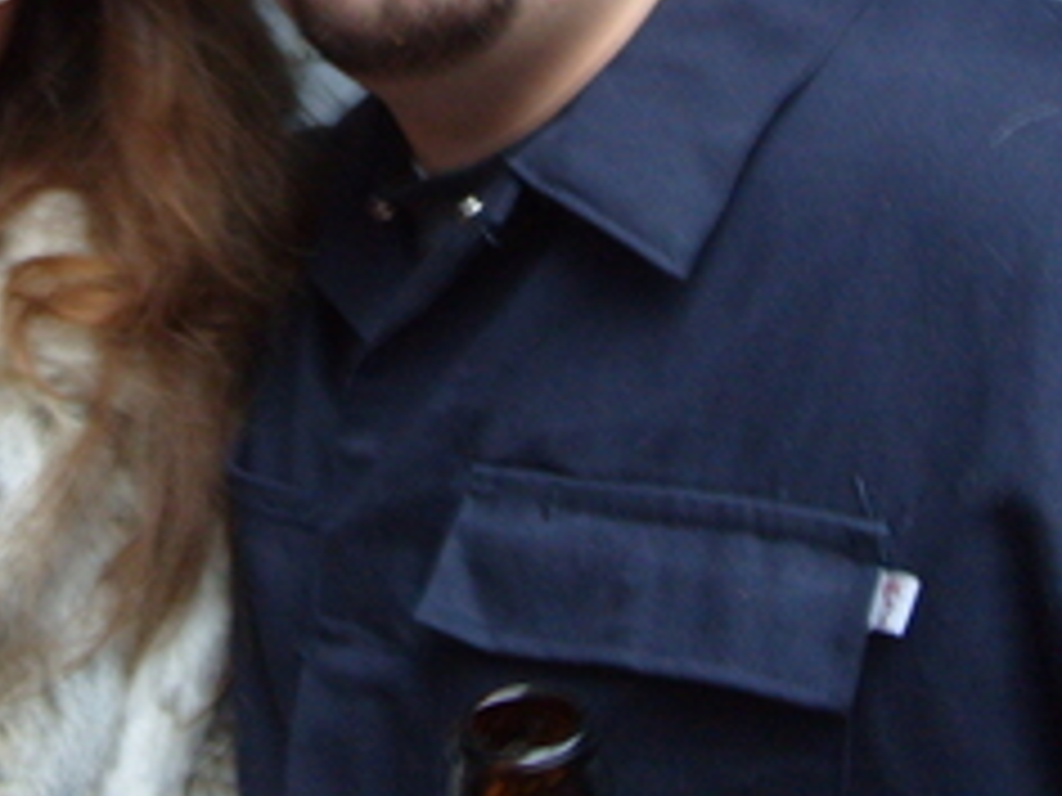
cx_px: -18
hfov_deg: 20.0
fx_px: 2915
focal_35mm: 95
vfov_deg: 14.9
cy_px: -234
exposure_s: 1/15
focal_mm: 7.8
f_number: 2.8
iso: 200
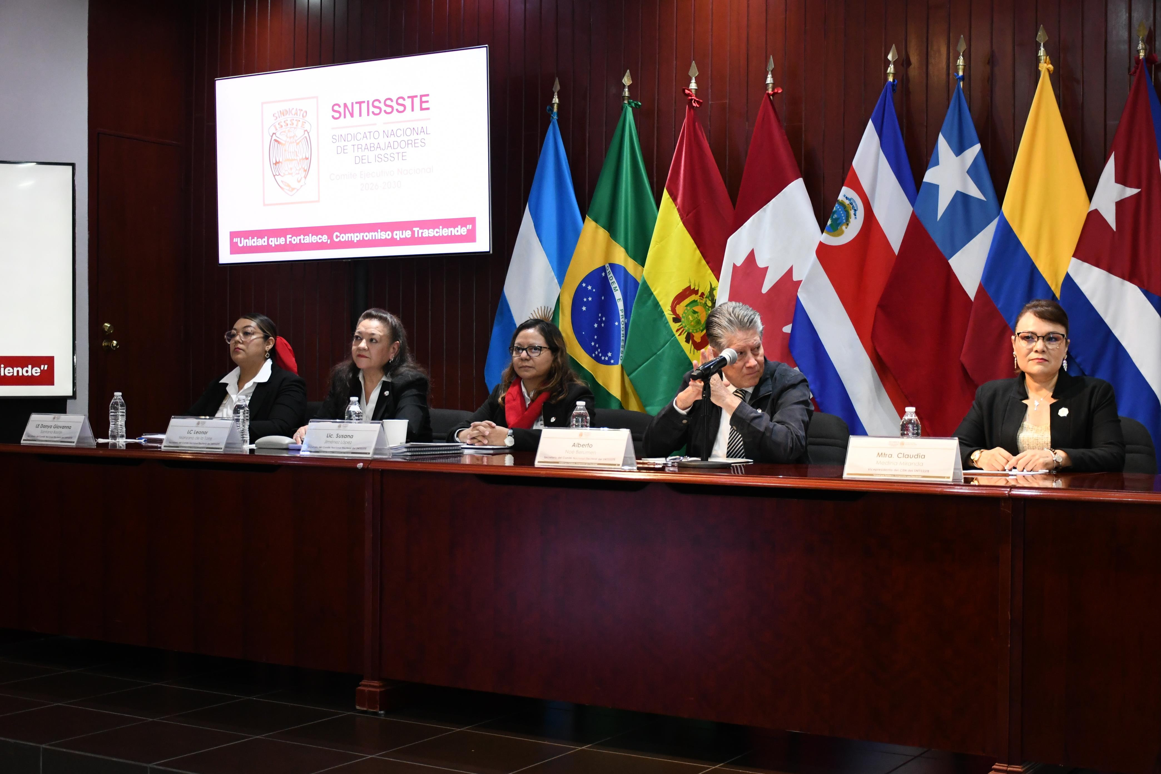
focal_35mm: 51
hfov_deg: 38.9
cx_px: 580
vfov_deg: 26.5
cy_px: 387
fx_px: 1645
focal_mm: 34
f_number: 4.2
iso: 2500
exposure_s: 1/100
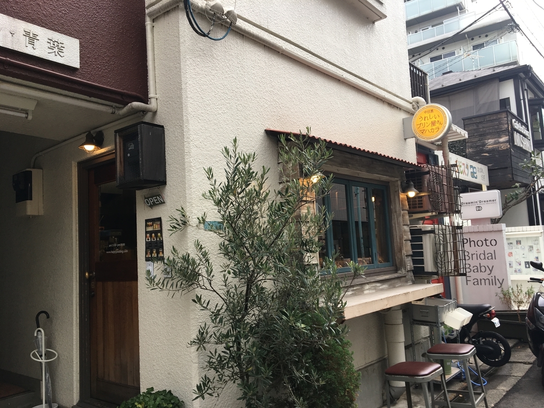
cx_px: 272
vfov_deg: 48.2
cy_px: 204
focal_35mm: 29
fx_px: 456
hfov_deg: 61.7
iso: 25
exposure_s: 1/127
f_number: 2.2
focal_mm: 4.15
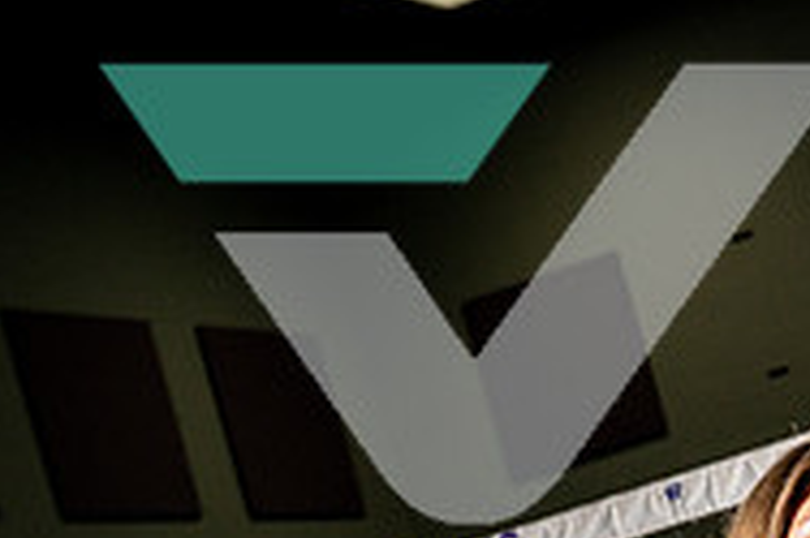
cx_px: 1211
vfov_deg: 9.6
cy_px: 816
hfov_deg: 13.9
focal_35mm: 139
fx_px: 3125
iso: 500
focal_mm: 45
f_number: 8
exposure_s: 1/250
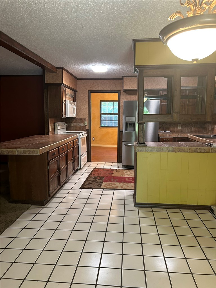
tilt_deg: -6.5
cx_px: 108
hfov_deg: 53.1
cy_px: 144
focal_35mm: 26
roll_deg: +0.2
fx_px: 216
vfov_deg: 67.3
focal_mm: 5.7
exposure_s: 1/60
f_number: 1.5
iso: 160
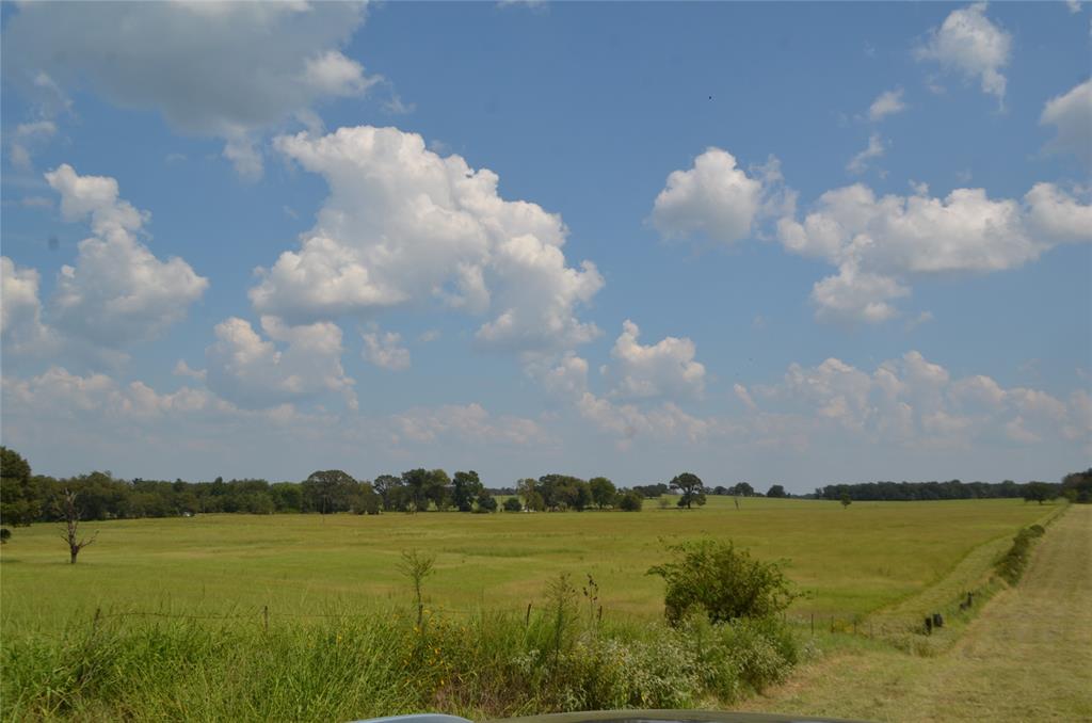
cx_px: 546
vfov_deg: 39.8
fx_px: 999
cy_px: 362
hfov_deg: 57.3
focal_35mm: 33
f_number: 9
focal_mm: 22
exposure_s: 1/320
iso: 100
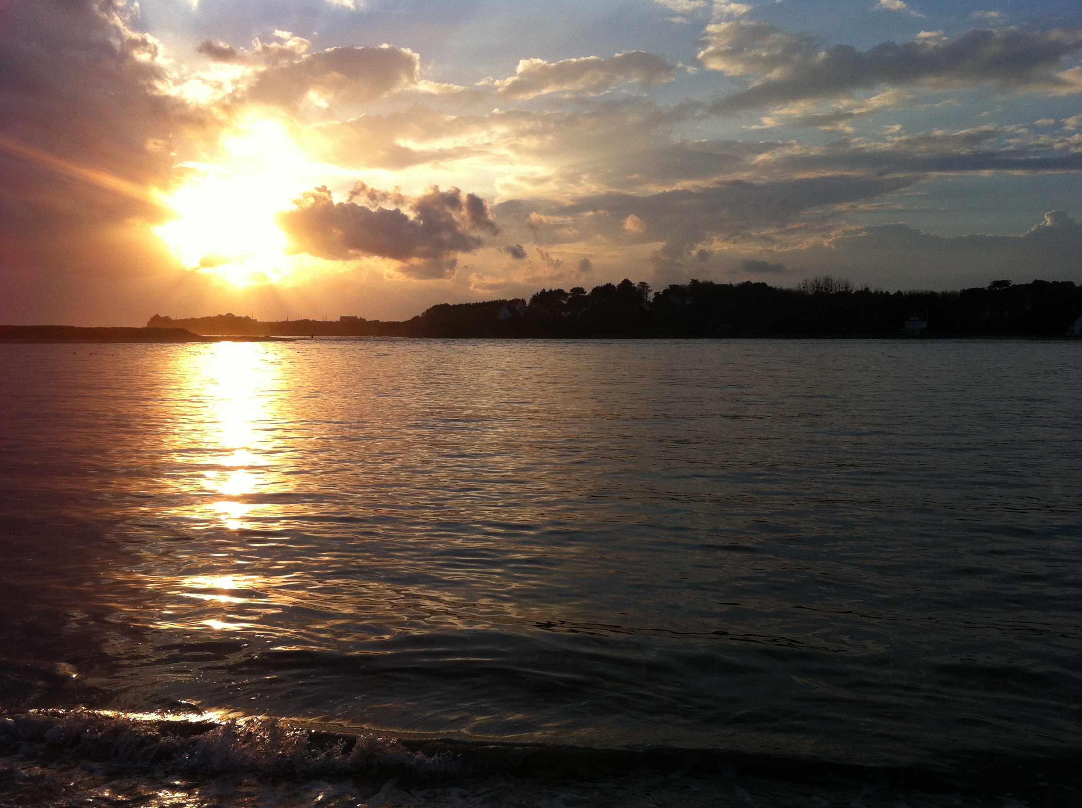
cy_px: 416
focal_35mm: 37
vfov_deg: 38.6
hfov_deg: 50.2
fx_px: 1155
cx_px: 553
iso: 80
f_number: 2.8
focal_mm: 3.85
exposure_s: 1/1312
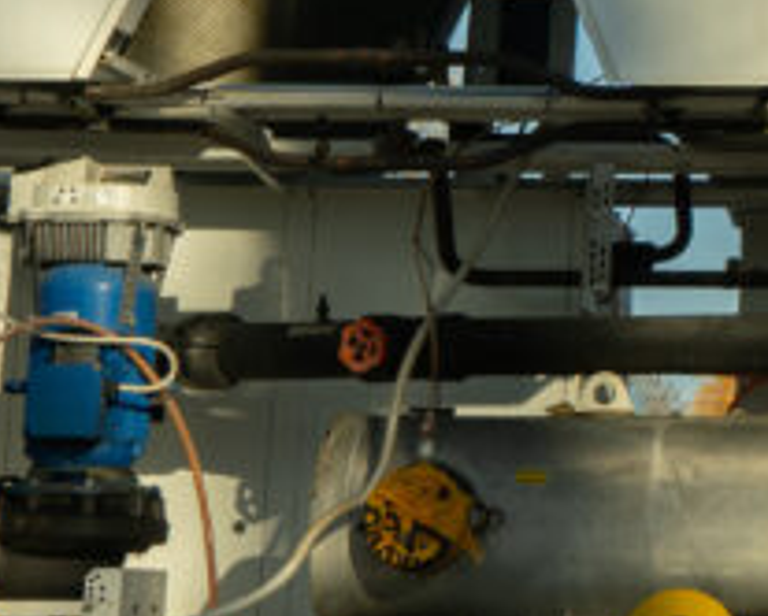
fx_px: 3162
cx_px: 1139
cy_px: -143
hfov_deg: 13.1
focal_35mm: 139
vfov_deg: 10.9
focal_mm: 30
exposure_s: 1/200
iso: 100
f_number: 13
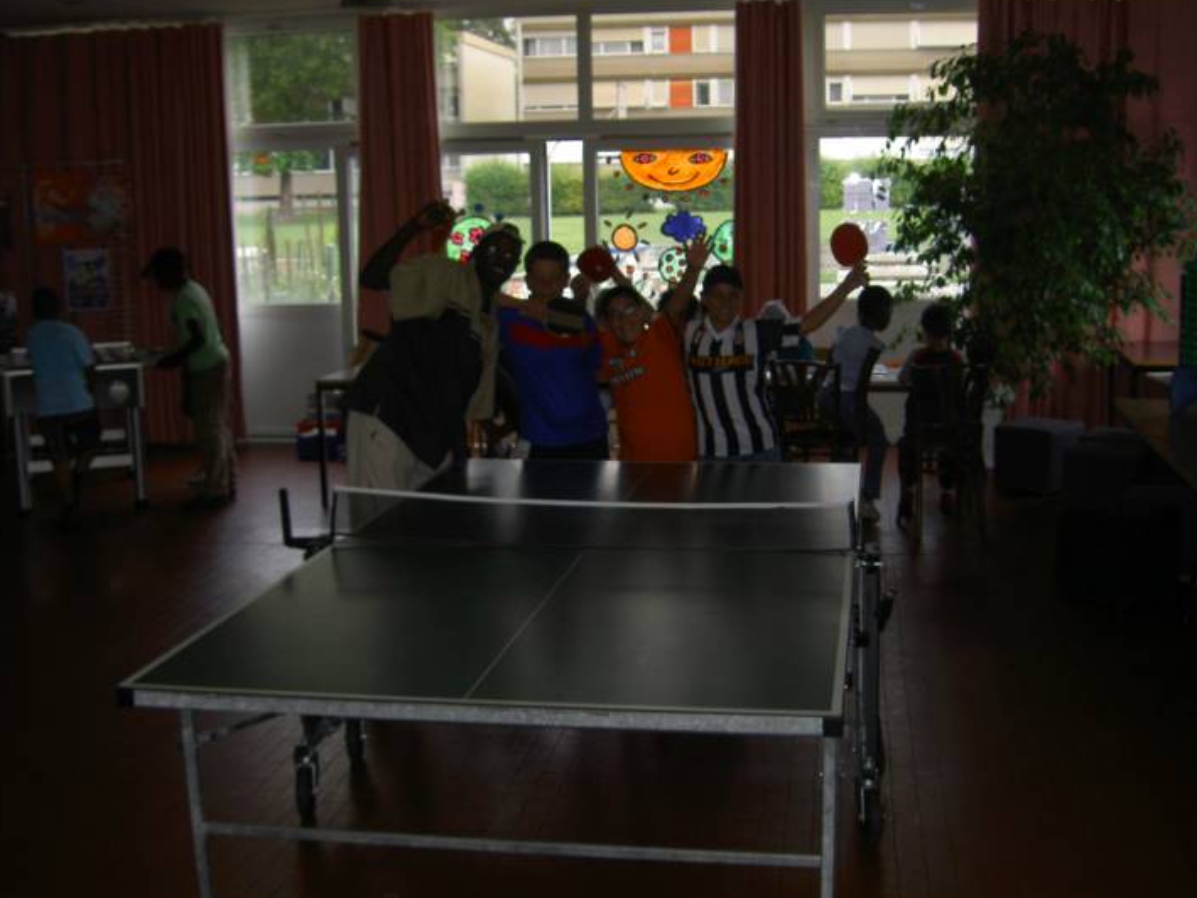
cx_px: 609
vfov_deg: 32.9
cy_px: 481
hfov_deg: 42.9
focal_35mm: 44
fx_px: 1522
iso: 100
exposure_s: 1/60
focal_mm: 8
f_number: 2.8
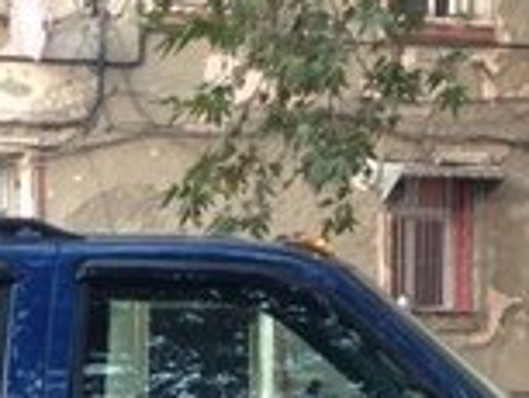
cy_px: 594
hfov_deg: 13.7
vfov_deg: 10.1
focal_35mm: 142
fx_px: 2172
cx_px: 41
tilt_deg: -4.9
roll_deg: +0.2
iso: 100
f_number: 2.4
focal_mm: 4.12
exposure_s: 1/20
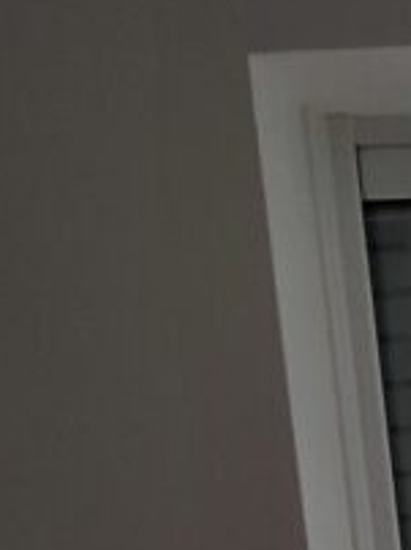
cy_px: 787
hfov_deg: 15.3
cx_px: 923
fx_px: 1047
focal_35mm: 66
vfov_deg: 24.2
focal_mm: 1.74
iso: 64
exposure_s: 1/120
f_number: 2.2
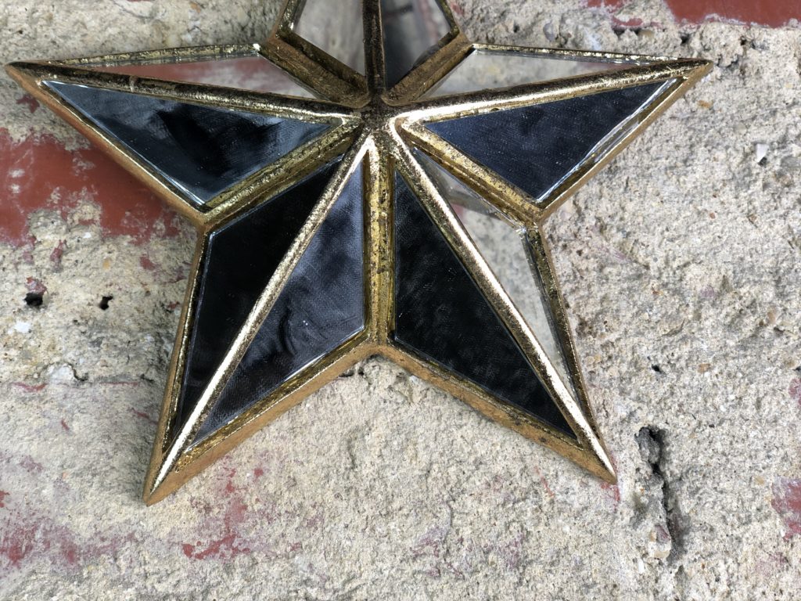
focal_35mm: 52
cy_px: 300
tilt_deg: +19.0
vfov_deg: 28.0
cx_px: 400
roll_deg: +1.9
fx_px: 1203
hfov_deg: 36.8
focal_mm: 6
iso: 32
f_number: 2.4
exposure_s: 1/50
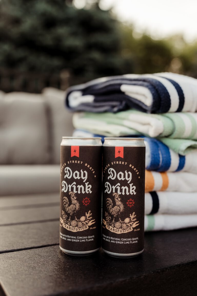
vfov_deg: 54.4
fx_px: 287
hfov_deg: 37.9
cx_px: 98
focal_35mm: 35
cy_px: 148
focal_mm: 35
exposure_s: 1/1000
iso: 200
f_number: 2.5
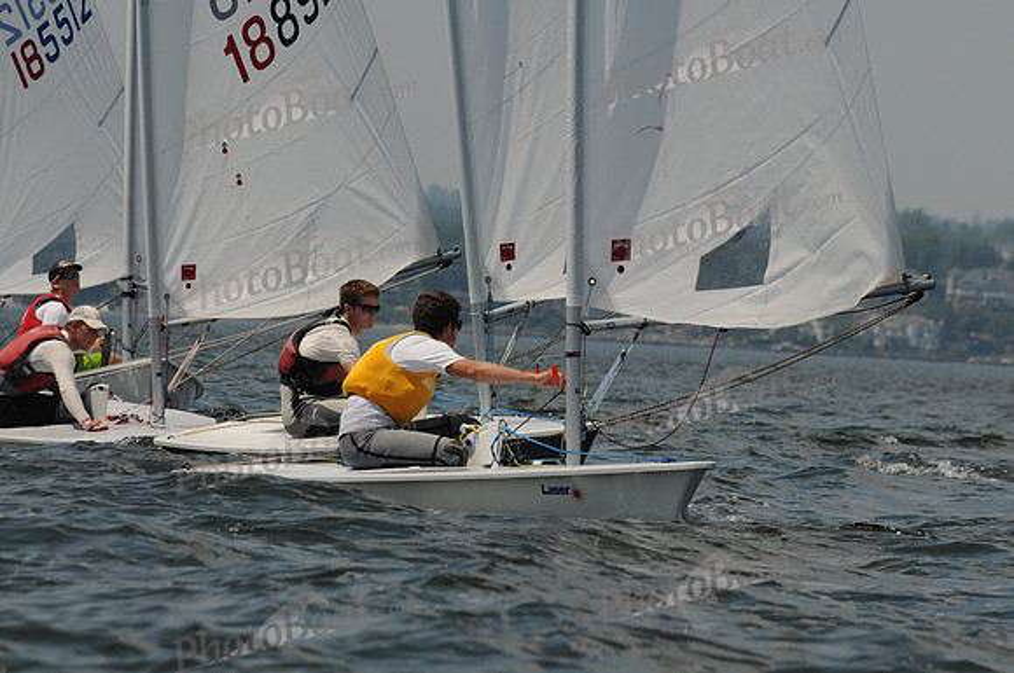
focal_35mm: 450
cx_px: 507
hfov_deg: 4.6
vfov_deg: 3.0
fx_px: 12657
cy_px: 336
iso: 200
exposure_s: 1/500
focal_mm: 300
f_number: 10
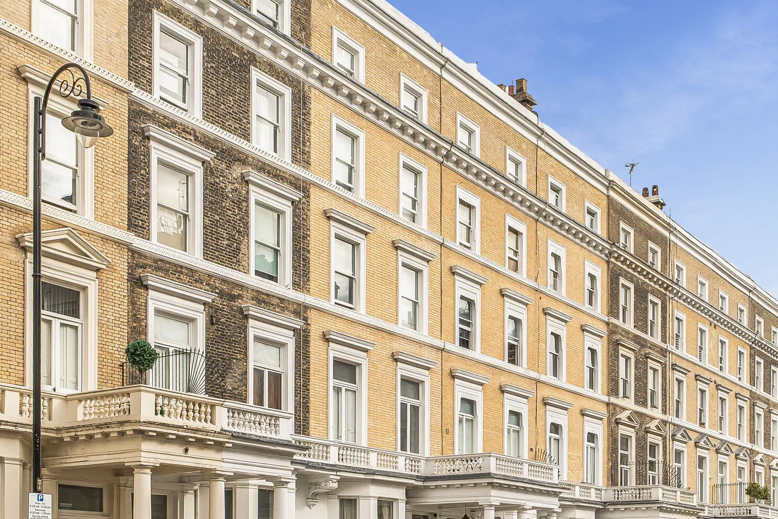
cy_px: 383
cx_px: 532
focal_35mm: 45
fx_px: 972
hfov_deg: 42.9
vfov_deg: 29.4
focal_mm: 20
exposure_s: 1/500
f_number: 8
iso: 400
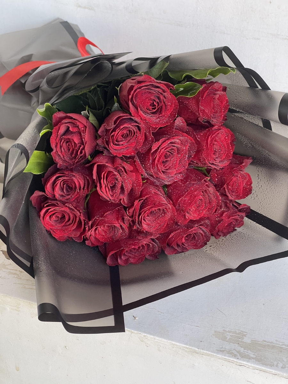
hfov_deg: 22.9
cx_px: 144
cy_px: 192
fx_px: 710
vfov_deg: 30.3
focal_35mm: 64
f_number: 2.2
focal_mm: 7.5
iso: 160
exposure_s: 1/99
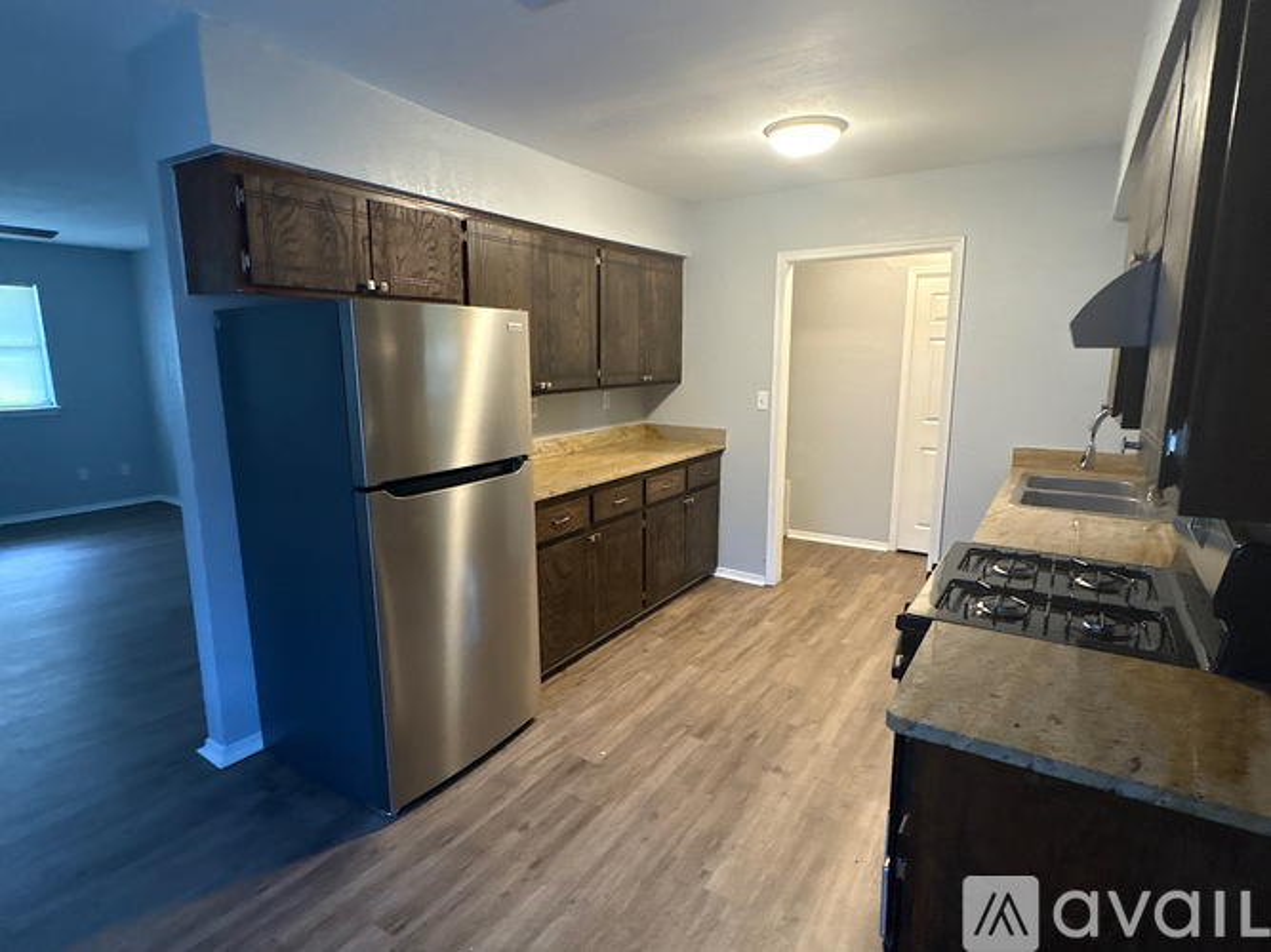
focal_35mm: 14
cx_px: 636
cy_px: 476
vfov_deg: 85.7
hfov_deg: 102.1
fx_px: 514
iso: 500
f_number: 2.2
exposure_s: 1/60
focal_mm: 2.22
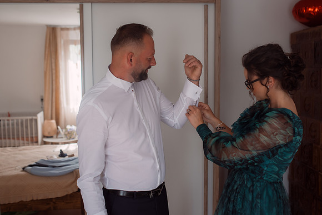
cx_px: 154
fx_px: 363
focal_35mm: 41
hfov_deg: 47.8
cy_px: 96
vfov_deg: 32.9
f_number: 2.8
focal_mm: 35
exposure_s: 1/250
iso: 250
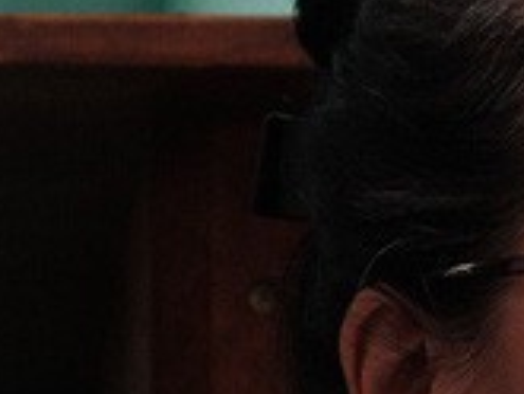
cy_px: 521
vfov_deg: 1.9
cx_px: 721
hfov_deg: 2.5
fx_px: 11801
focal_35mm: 779
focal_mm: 135
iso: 2500
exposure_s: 1/60
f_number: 5.6
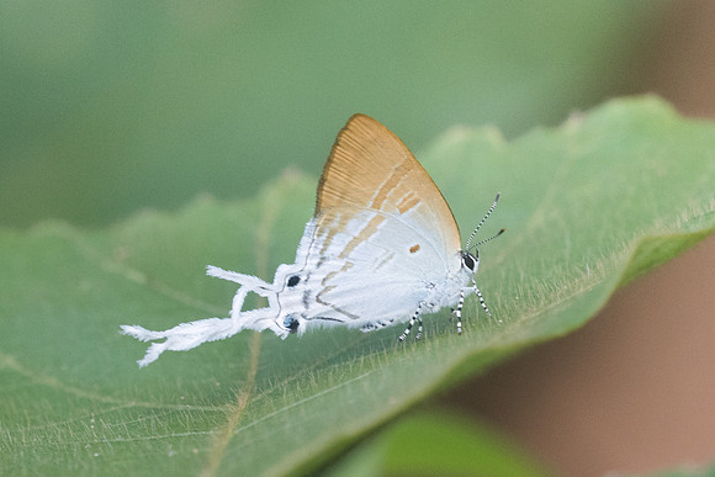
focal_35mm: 475
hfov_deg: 4.3
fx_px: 9426
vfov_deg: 2.9
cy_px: 270
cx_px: 459
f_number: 8
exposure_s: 1/400
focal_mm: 150
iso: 1000
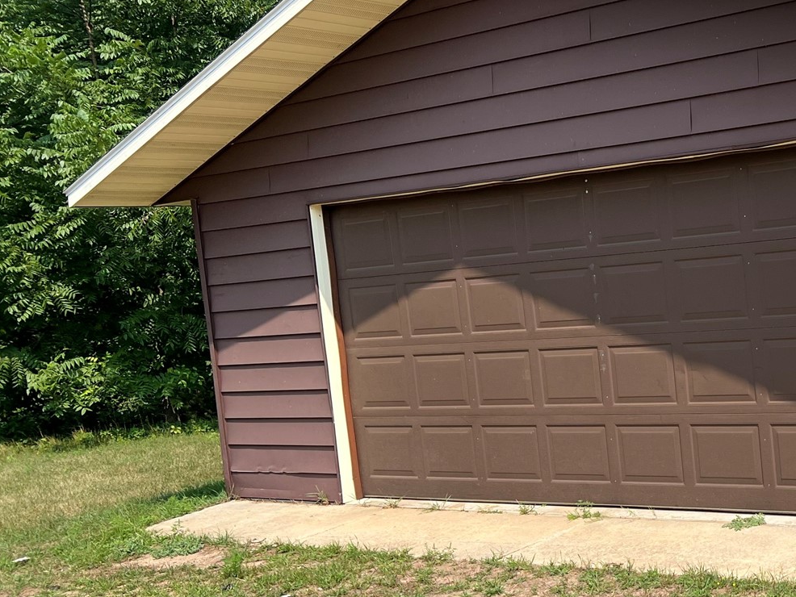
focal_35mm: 54
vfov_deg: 27.0
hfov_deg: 32.5
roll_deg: +4.4
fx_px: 1242
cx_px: 809
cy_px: 355
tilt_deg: -5.6
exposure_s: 1/2404
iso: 50
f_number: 1.5
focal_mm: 5.7
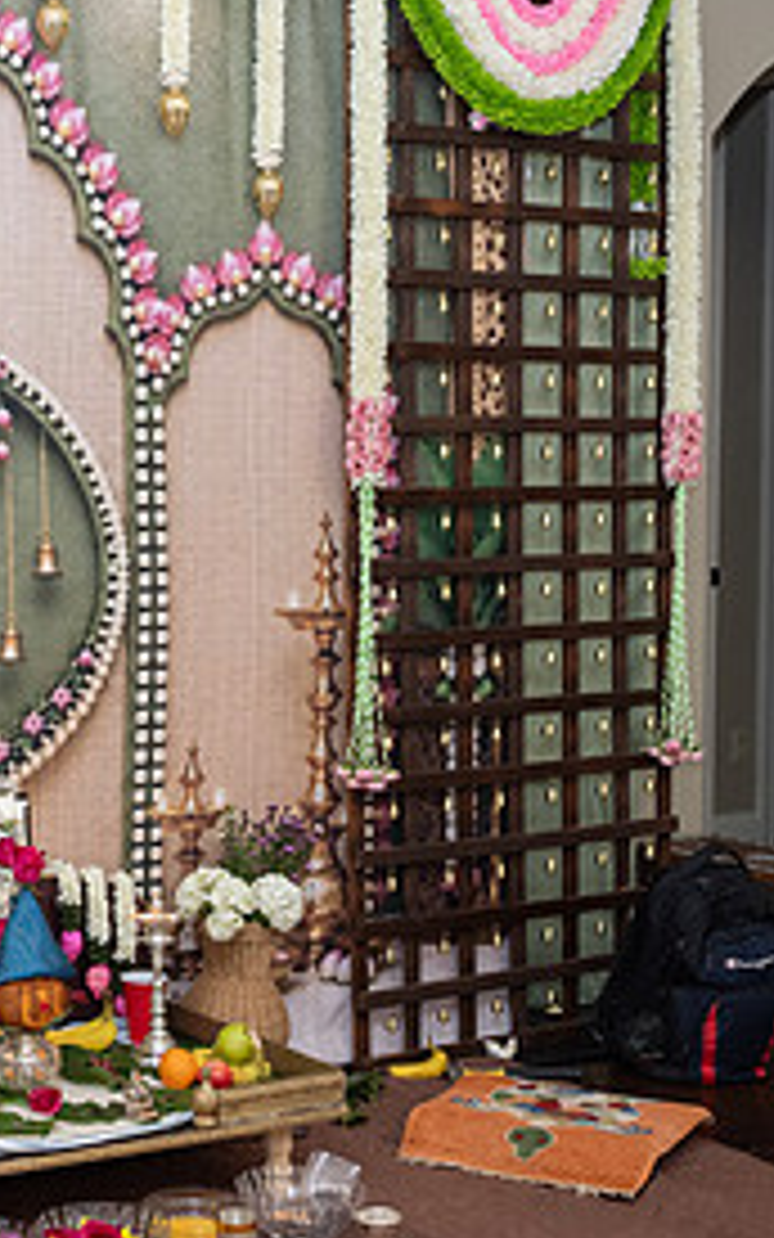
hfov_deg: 19.3
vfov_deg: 31.5
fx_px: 2193
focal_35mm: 65
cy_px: 574
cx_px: -45
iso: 800
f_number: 3.5
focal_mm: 29.5
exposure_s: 1/160
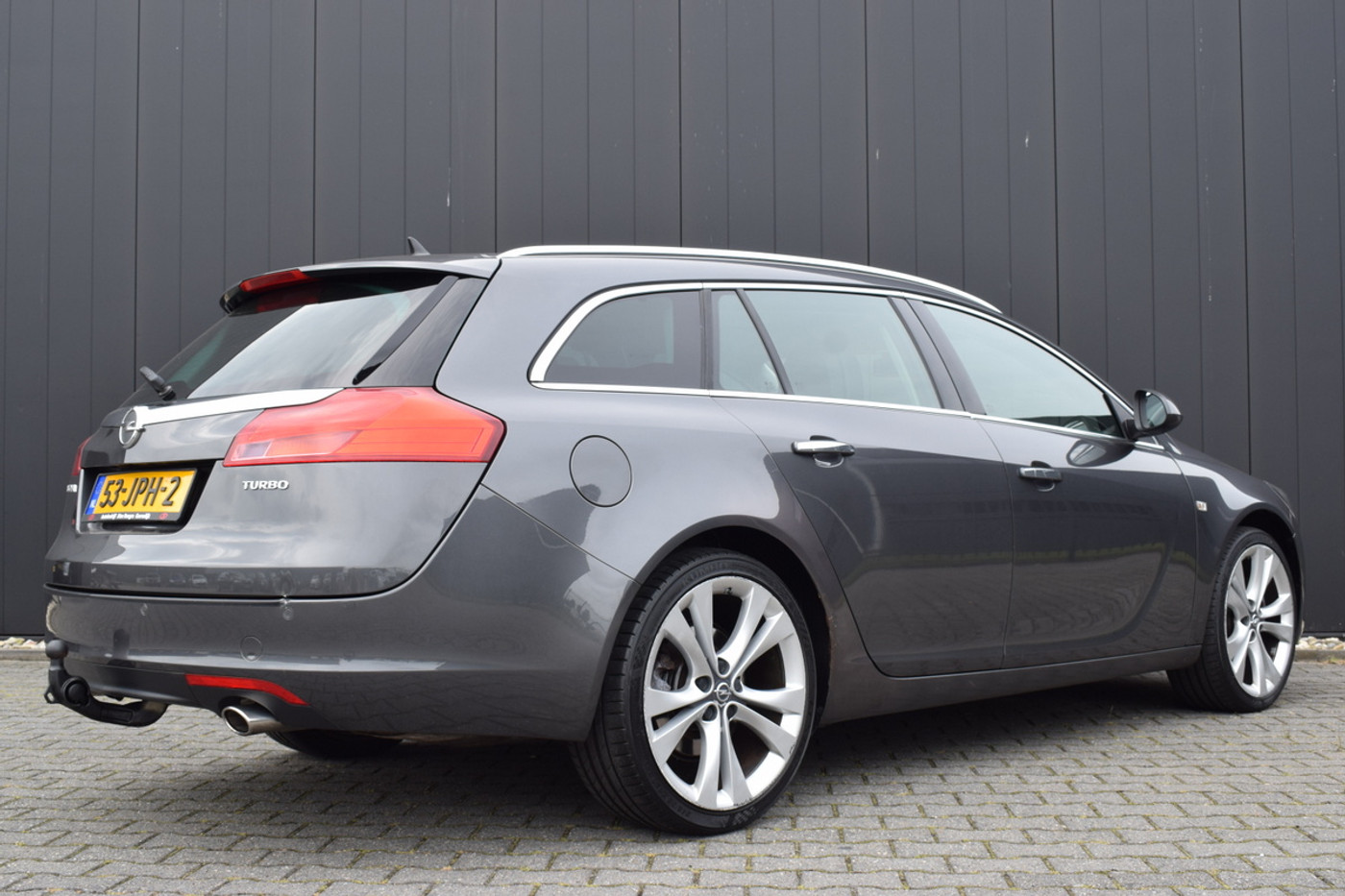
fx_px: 1513
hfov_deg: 47.9
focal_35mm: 40
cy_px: 448
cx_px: 672
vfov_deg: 33.0
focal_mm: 27
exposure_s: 1/250
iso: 400
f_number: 8
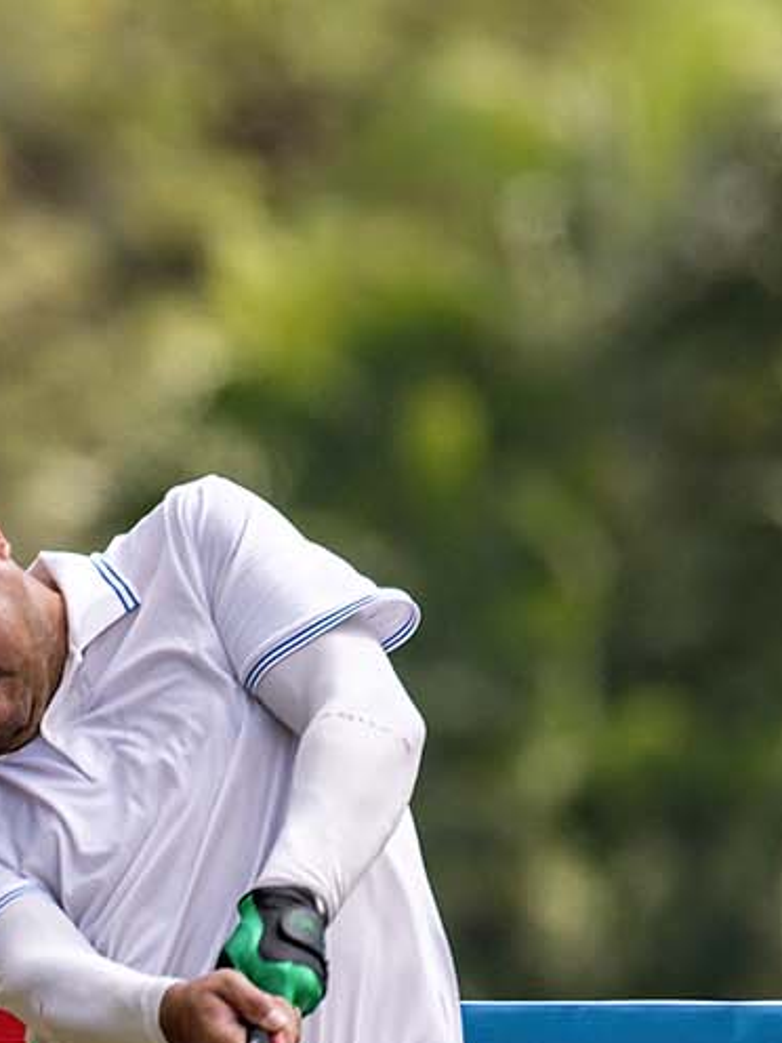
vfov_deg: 1.1
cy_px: 974
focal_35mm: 1814
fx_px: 54639
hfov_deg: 0.8
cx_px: 191
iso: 400
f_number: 8
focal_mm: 650
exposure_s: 1/2000
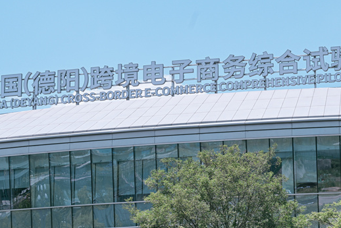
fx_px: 1185
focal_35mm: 125
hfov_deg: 16.3
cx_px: 225
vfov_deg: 11.0
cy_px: 171
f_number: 10
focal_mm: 54
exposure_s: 1/125
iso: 64
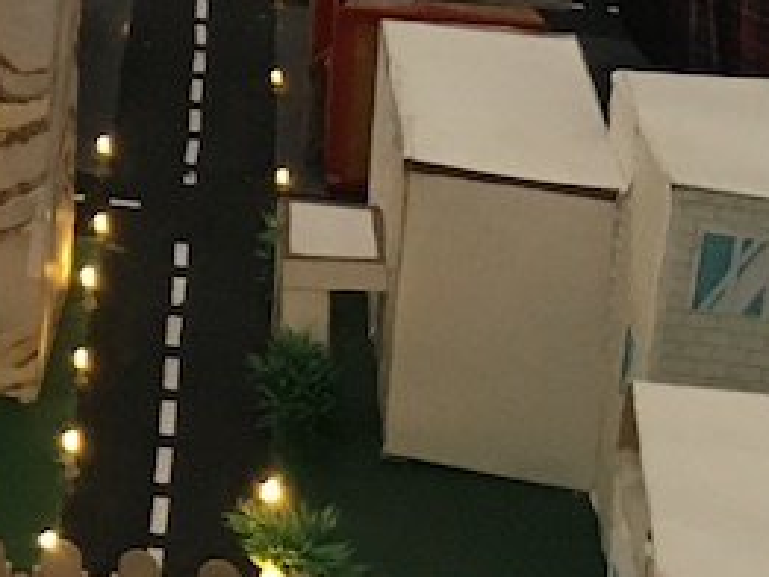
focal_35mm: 142
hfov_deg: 12.8
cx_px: -560
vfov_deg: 9.8
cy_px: -524
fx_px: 3156
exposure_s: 1/30
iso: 100
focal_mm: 4.15
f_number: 2.2
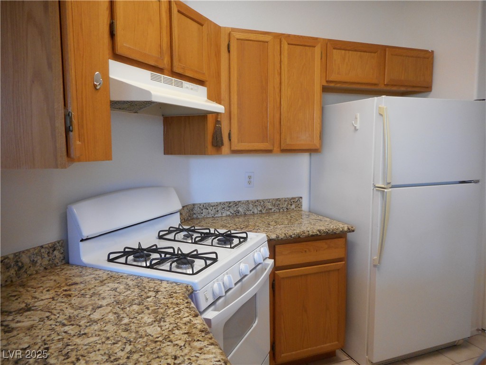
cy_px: 182
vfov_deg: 54.9
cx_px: 243
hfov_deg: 69.4
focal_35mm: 25
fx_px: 351
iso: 280
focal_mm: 4.5
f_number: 3.7
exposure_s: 1/30
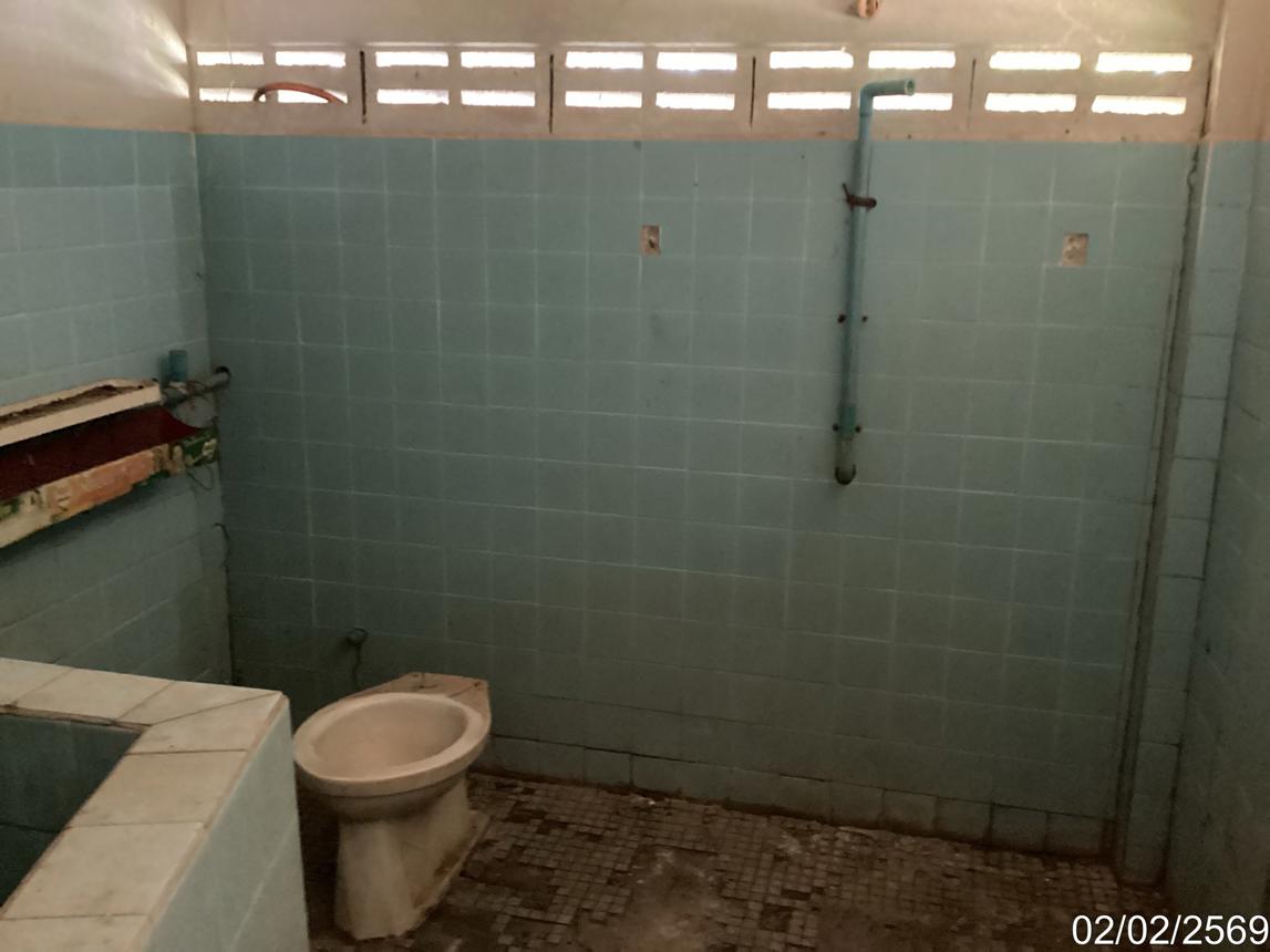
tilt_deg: -13.0
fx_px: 1137
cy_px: 476
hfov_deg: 58.4
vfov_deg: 45.4
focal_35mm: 31
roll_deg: +0.5
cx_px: 635
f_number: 2.4
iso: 640
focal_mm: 3.3
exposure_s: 1/15
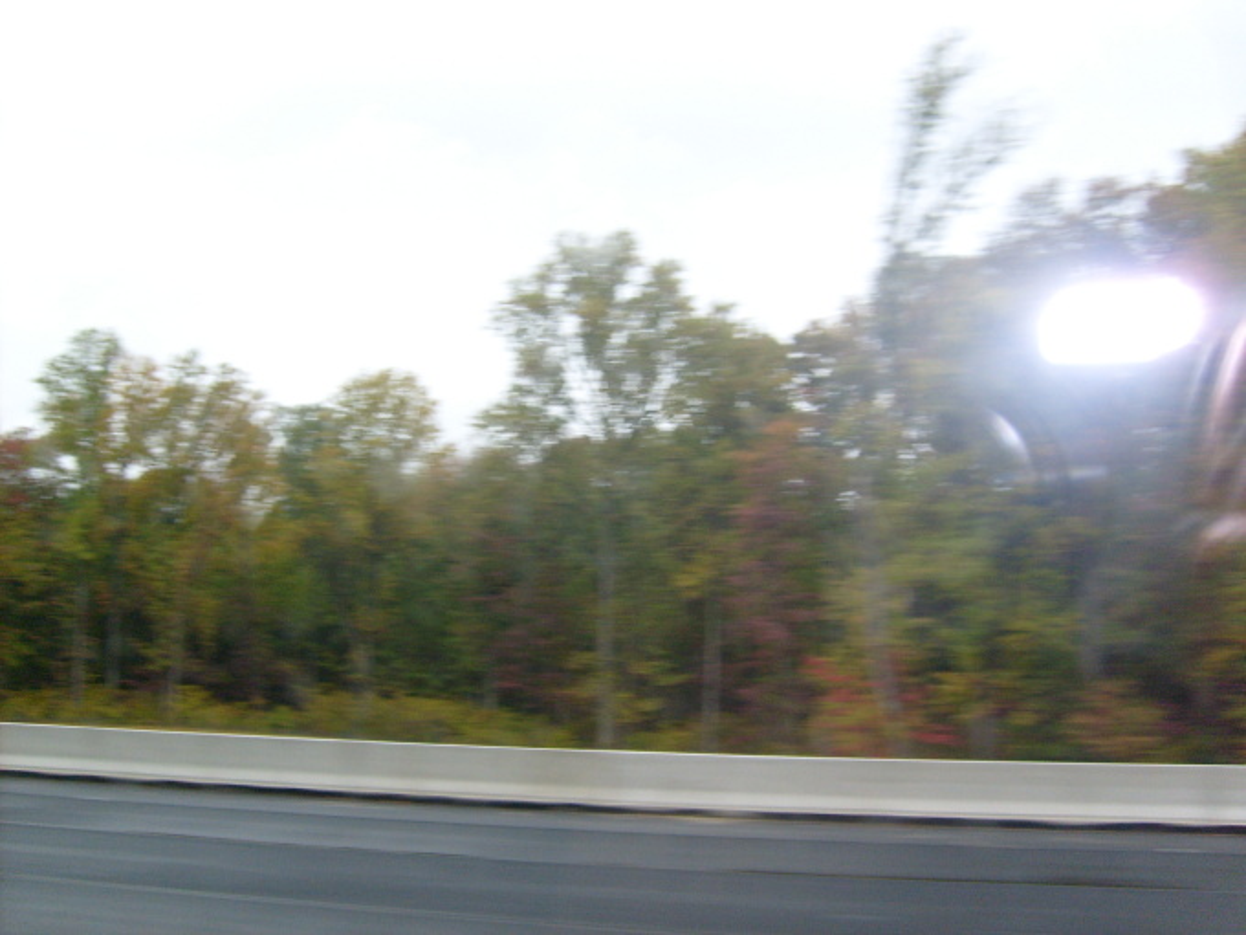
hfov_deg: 52.6
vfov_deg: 40.7
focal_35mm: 35
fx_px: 1260
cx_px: 623
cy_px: 468
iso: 100
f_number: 2.8
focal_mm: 5.8
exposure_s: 1/45
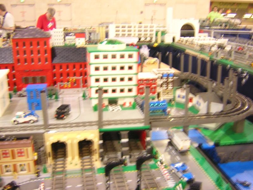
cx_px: 126
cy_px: 95
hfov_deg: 51.4
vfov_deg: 39.7
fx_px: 263
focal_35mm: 36
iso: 102
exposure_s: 1/3.6
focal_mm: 4.7
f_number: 2.6
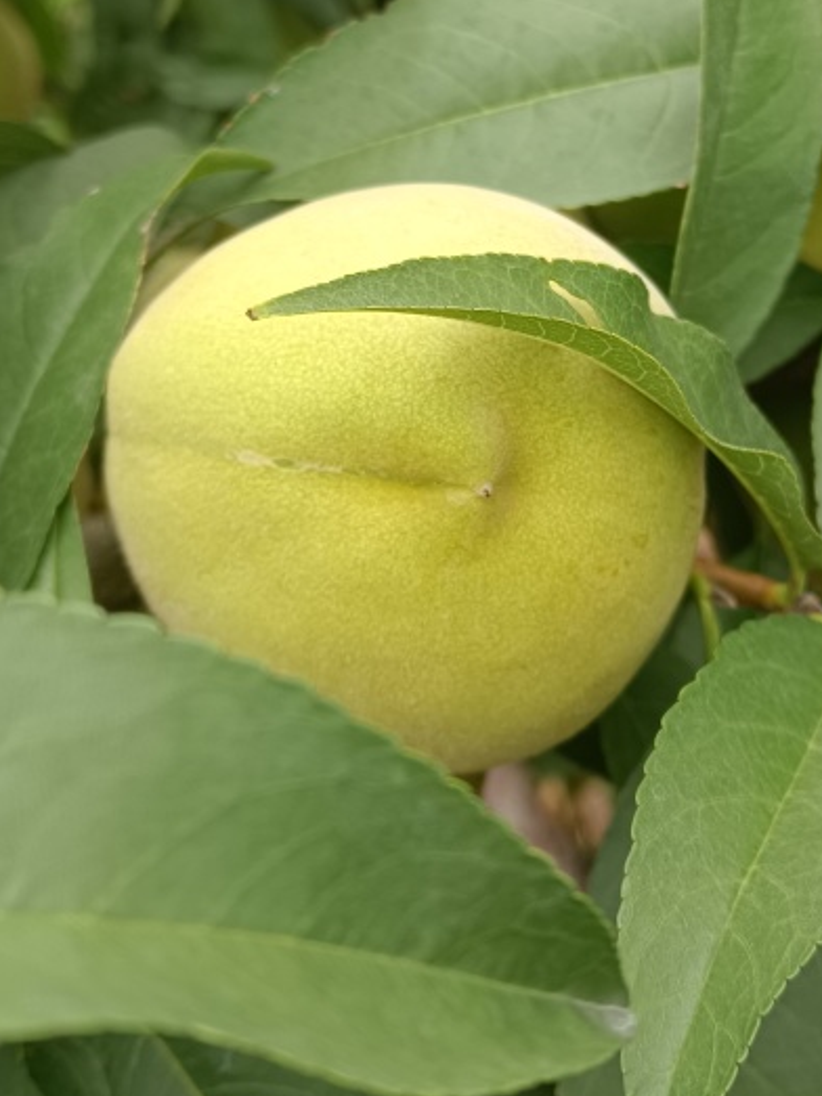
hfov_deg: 27.5
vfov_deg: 35.8
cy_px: 368
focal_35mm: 53
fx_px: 1679
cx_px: 484
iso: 136
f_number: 1.8
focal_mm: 4.05
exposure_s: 1/100
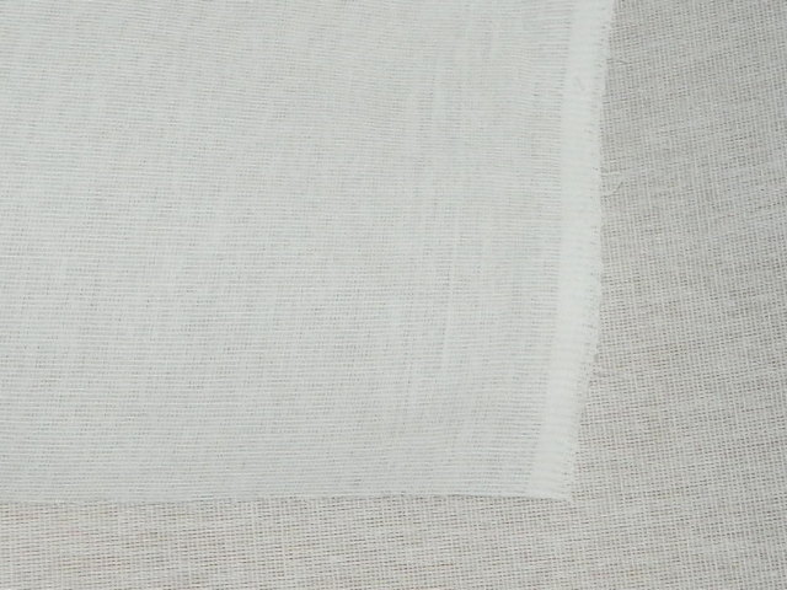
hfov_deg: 69.4
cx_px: 394
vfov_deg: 54.9
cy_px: 295
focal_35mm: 25
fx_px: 568
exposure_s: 1/30
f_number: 3.1
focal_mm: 4.5
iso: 200
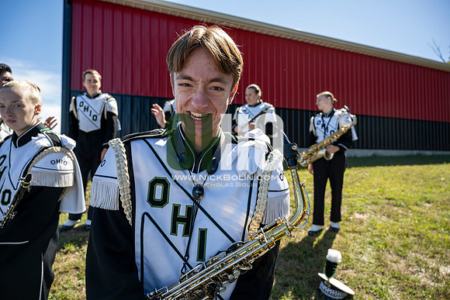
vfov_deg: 53.2
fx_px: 300
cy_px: 150
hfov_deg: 73.7
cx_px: 225
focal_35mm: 24
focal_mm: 24
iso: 64
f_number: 4.5
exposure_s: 1/250
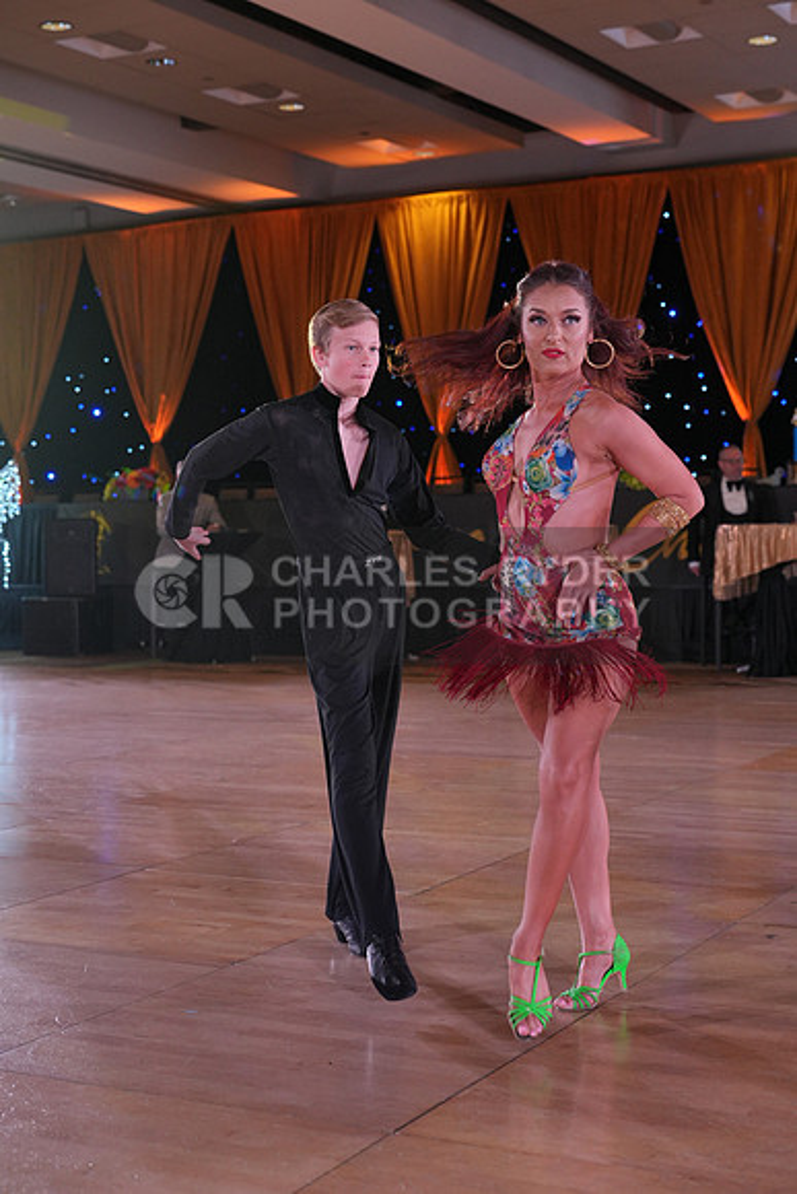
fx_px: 1858
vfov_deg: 35.6
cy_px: 597
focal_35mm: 56
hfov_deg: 24.2
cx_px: 398
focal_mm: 56
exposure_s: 1/400
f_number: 4
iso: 1250
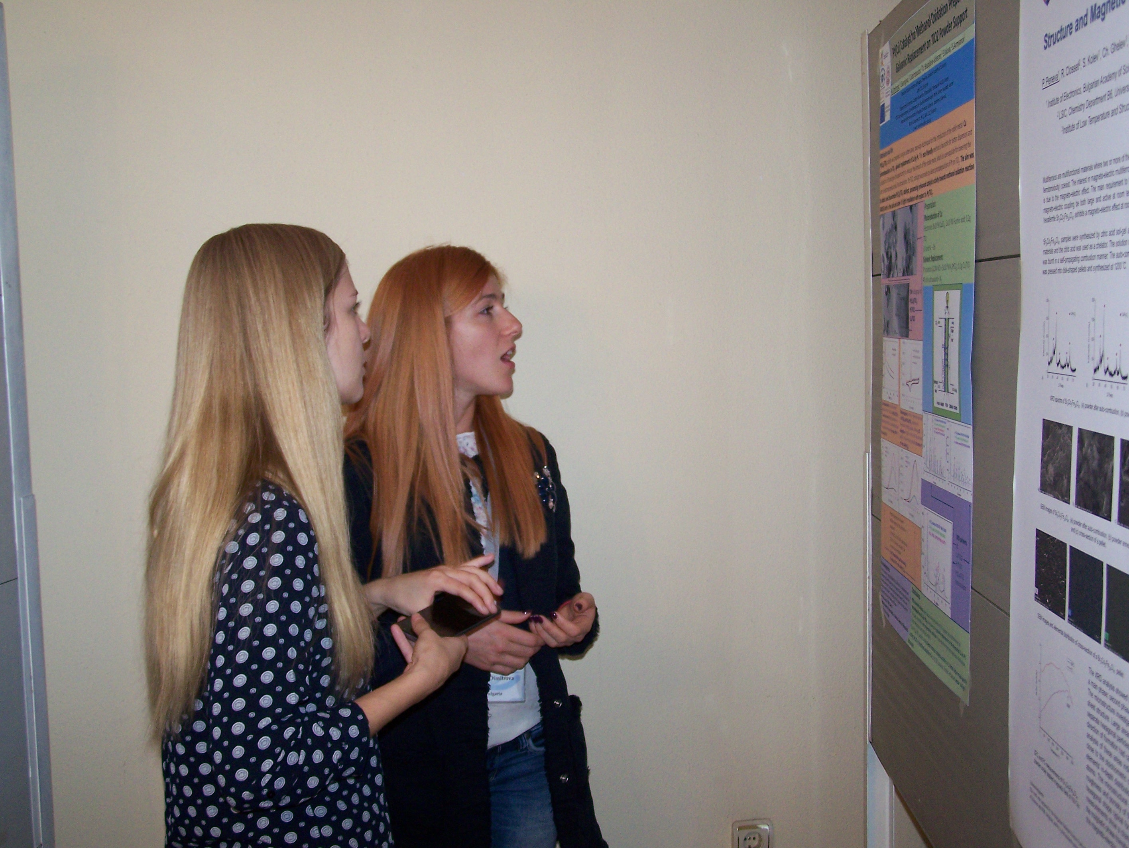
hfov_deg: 39.6
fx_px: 1567
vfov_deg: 30.3
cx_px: 564
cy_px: 424
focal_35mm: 48
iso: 160
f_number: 3
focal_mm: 8
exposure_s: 1/60
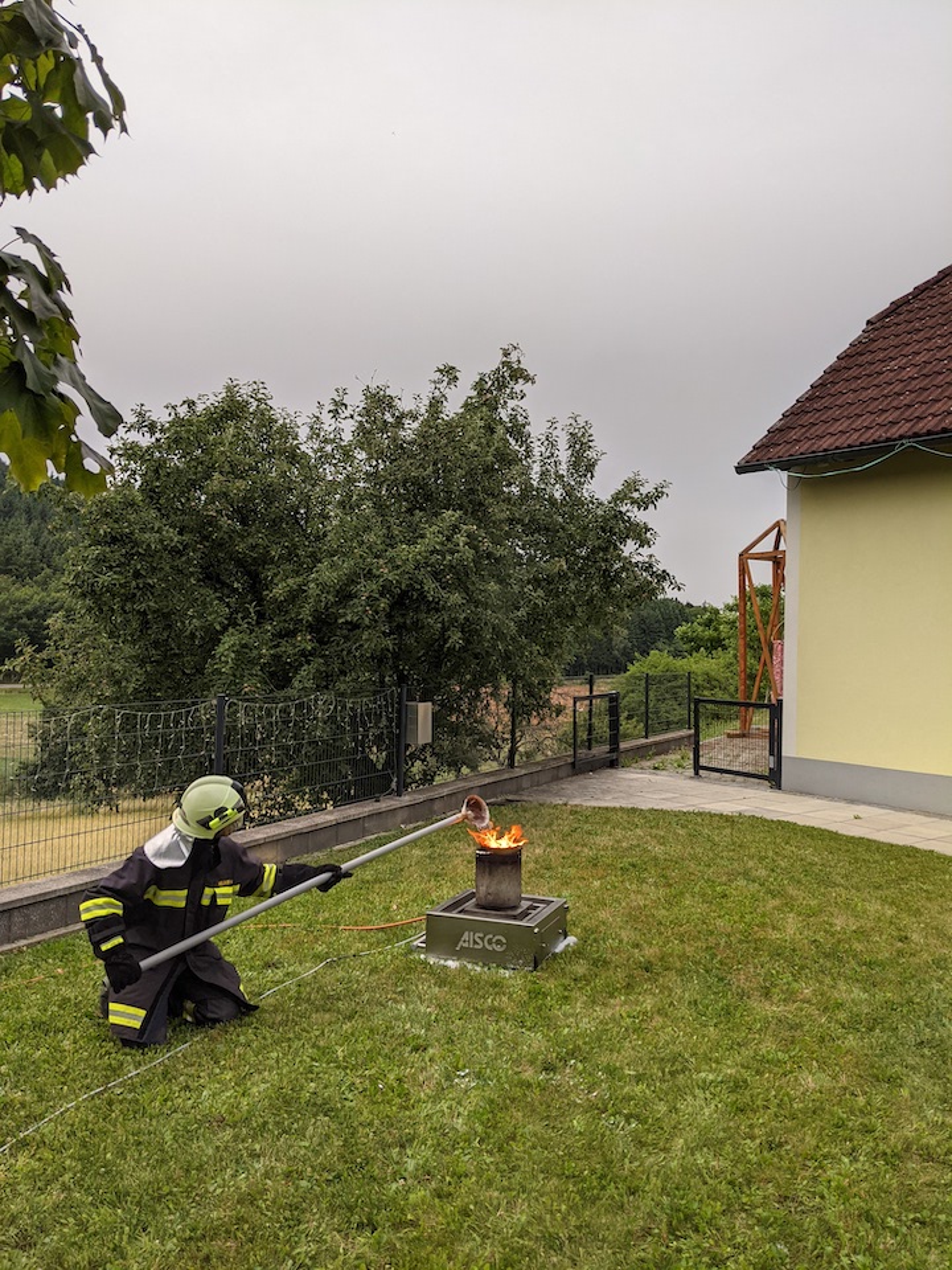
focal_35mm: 27
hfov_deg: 51.4
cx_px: 476
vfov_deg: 65.3
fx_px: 990
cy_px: 635
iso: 65
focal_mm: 4.44
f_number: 1.8
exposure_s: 1/273
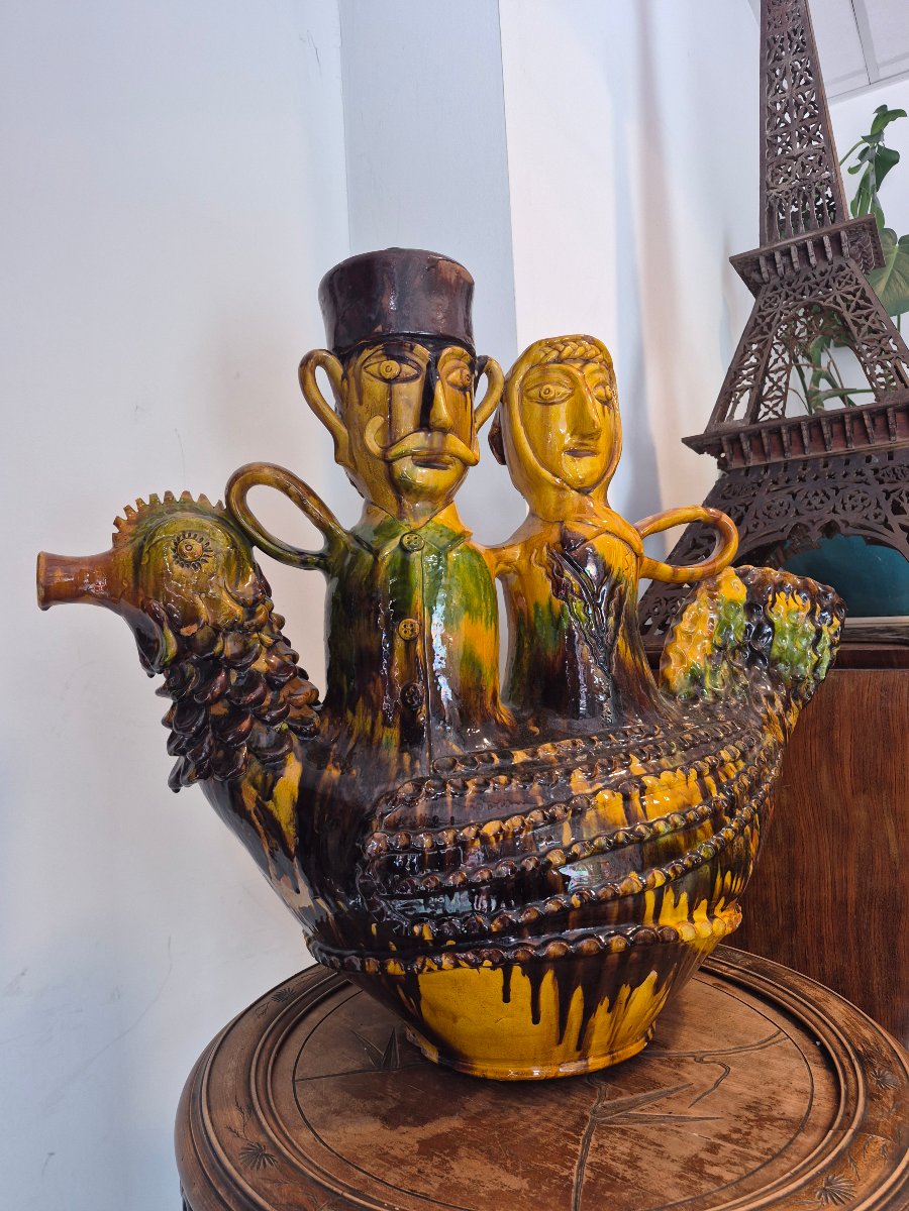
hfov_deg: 58.9
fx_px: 805
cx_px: 454
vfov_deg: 73.9
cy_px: 606
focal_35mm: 23
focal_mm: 5.4
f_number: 1.8
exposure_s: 1/100
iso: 80
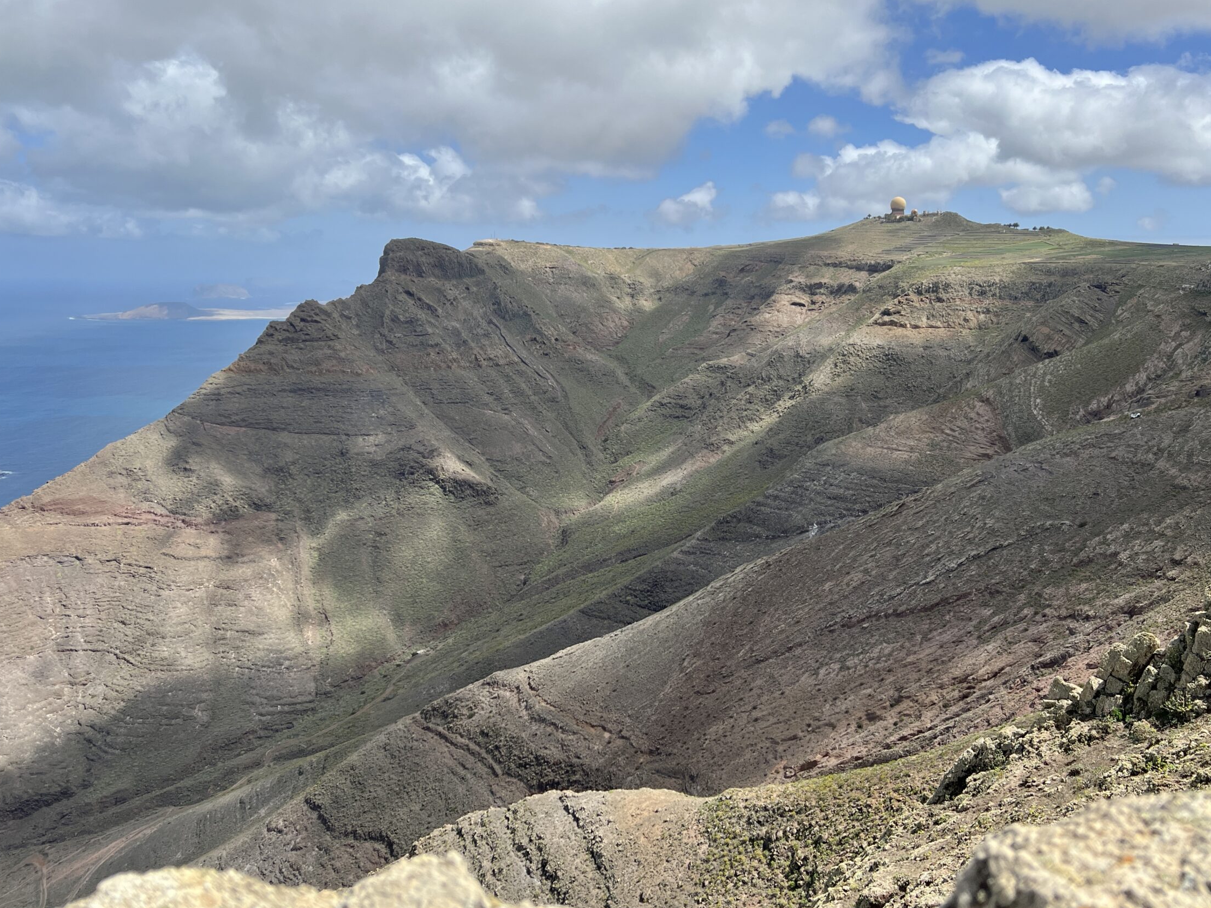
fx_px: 1049
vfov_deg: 46.7
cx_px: 656
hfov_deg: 59.9
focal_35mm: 30
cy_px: 391
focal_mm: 5.7
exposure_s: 1/5319
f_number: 1.5
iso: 50
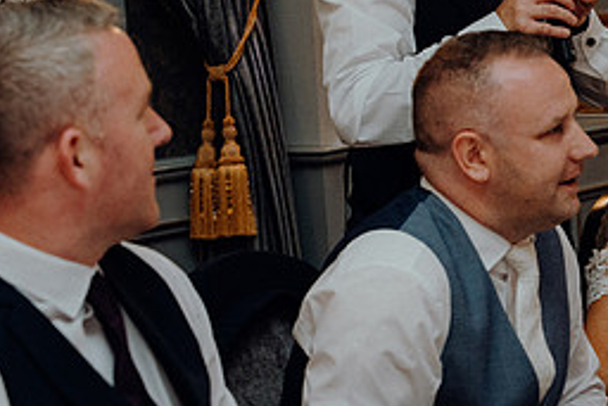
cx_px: 568
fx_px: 2028
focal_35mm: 120
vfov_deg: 11.4
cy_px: 144
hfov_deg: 16.8
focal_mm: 53
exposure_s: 1/160
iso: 2500
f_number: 3.5
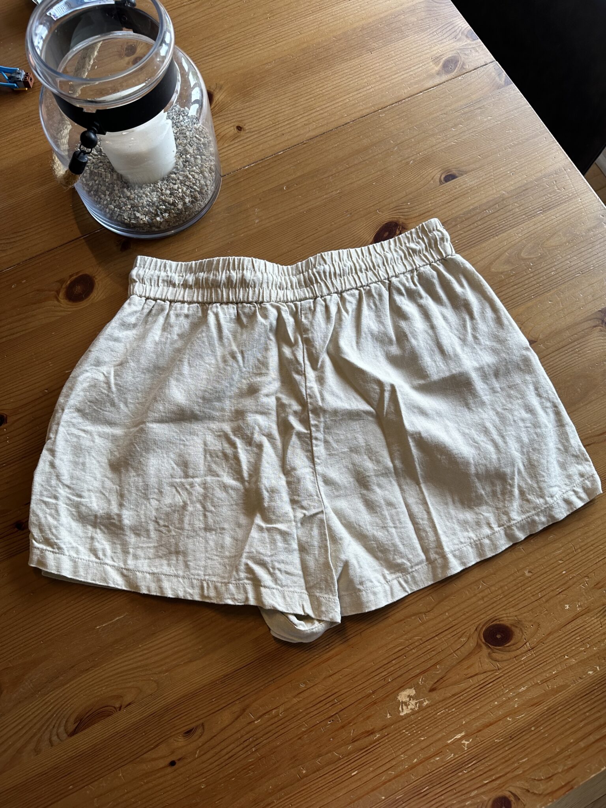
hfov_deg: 56.8
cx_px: 303
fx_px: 560
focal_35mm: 24
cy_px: 404
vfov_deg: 71.6
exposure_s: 1/120
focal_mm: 6.86
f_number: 1.78
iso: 100
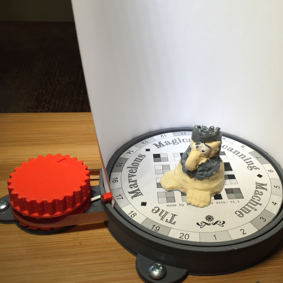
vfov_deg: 47.2
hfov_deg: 46.7
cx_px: 180
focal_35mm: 35
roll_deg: -3.3
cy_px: 138
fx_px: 324
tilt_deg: -33.3
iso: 40
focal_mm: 4.15
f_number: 2.2
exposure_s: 1/50
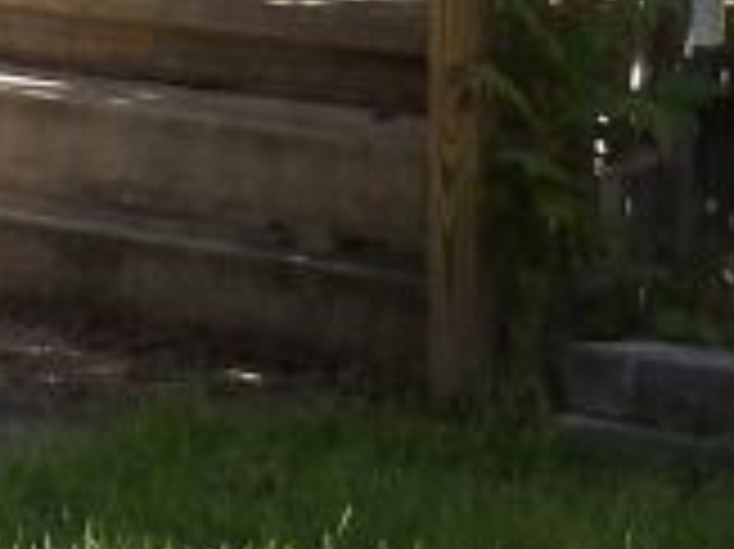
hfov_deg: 13.3
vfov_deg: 8.5
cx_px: 99
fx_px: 3115
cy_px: -1084
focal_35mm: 147
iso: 100
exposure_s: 1/330
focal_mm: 4.3
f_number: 3.2
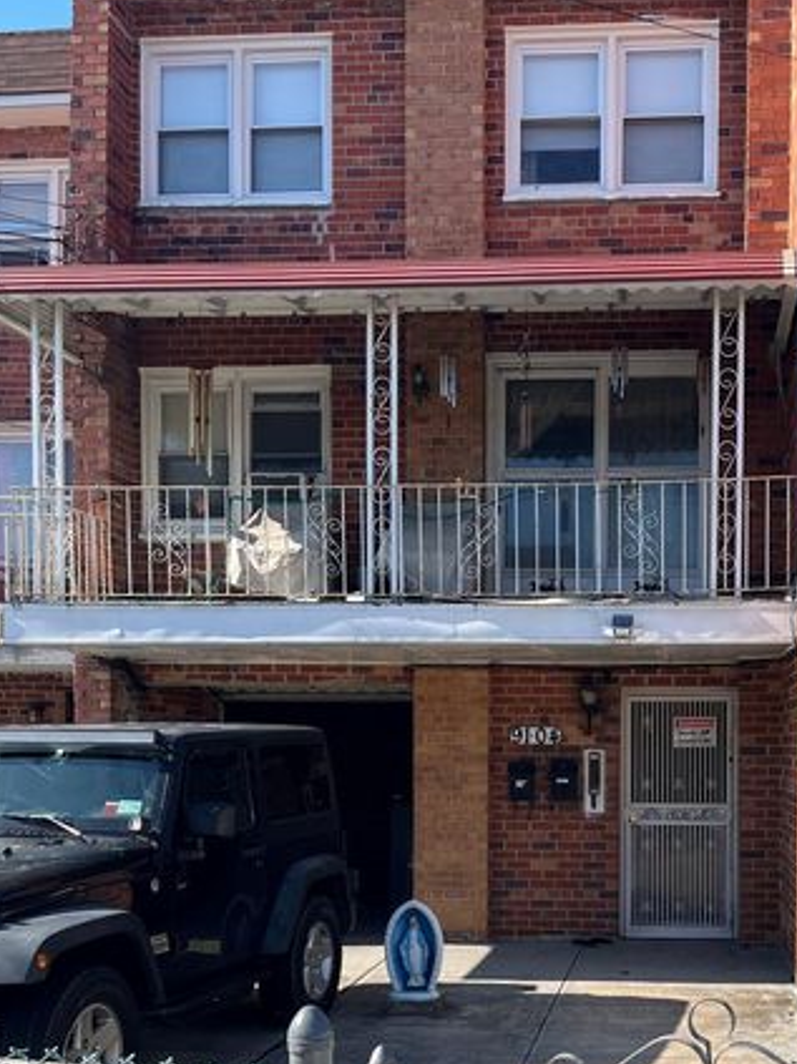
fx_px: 1259
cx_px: 573
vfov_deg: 44.6
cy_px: 763
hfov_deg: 34.6
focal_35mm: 41
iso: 50
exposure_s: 1/1890
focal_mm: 5.1
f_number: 1.6
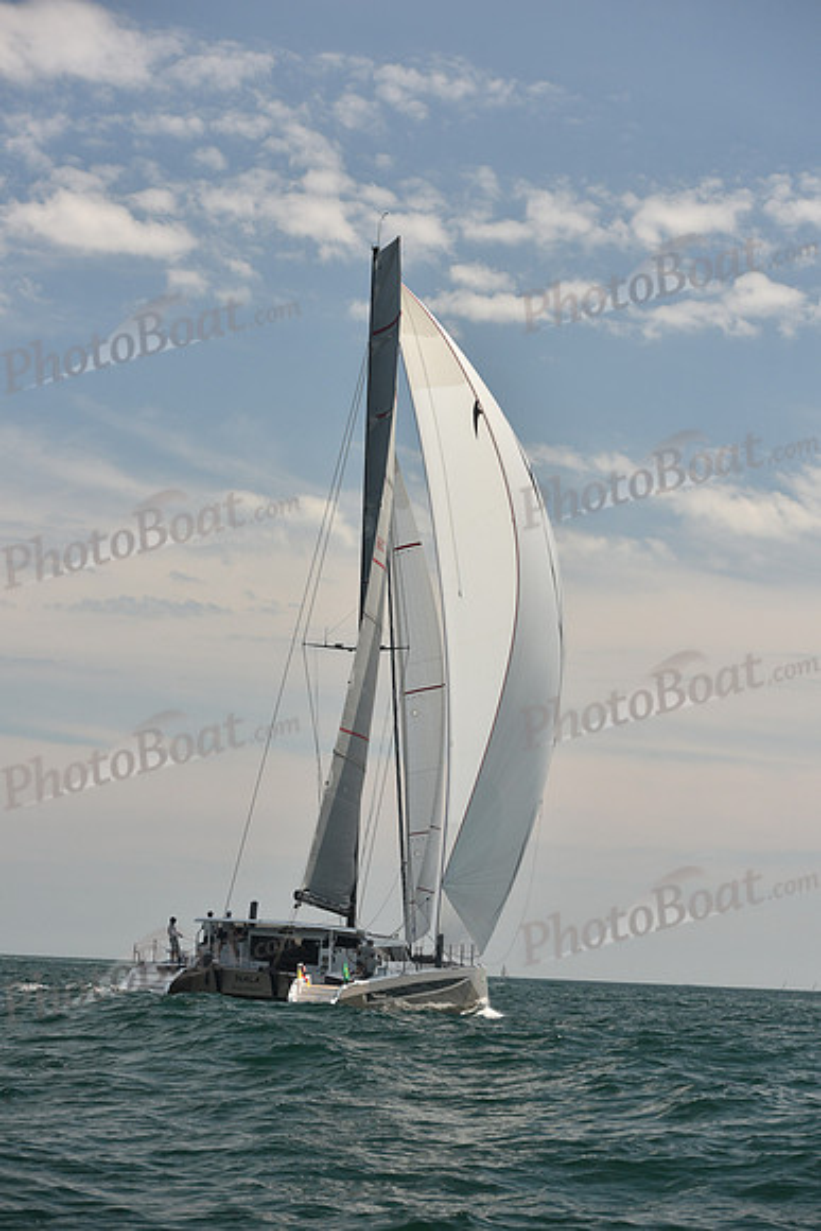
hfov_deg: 17.1
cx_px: 410
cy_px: 616
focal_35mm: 80
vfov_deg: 25.4
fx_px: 2735
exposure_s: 1/1250
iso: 320
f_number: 6.3
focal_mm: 80
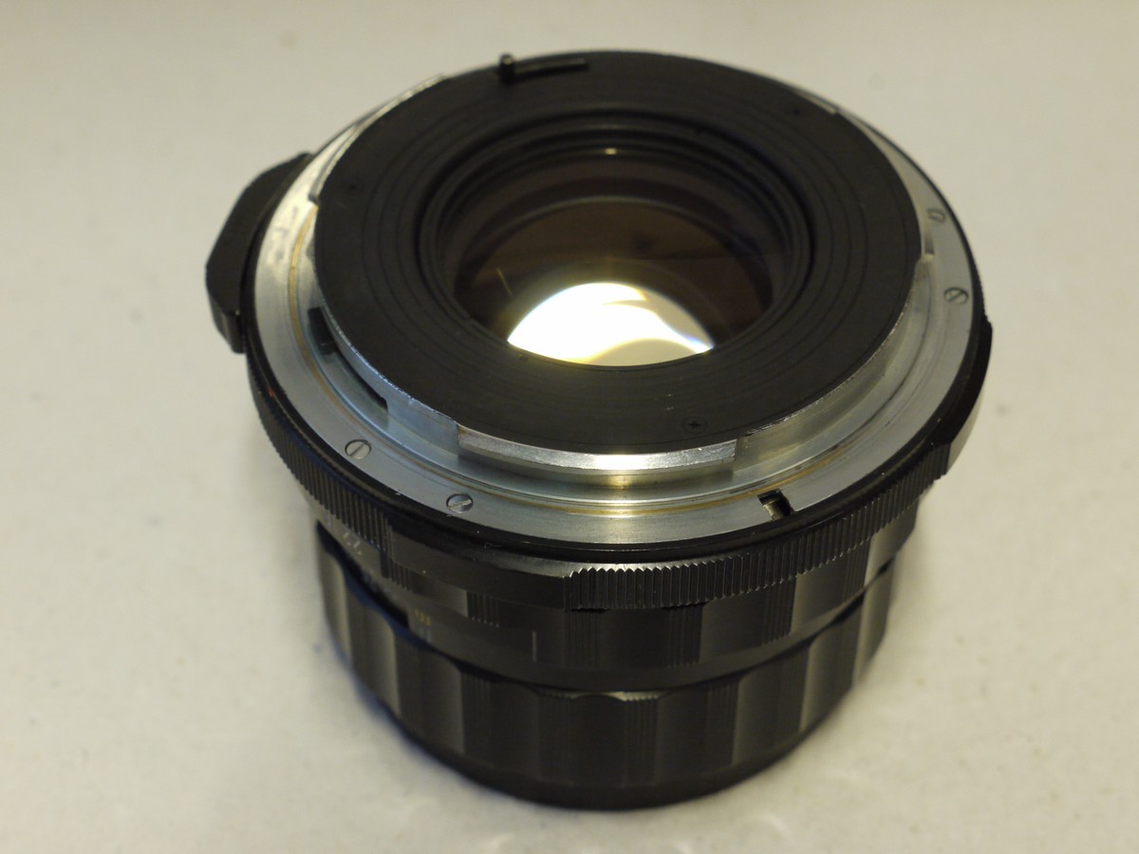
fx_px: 2632
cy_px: 427
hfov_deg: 24.4
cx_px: 570
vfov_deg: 18.4
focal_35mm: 80
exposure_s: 1/30
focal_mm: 40
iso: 800
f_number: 7.1
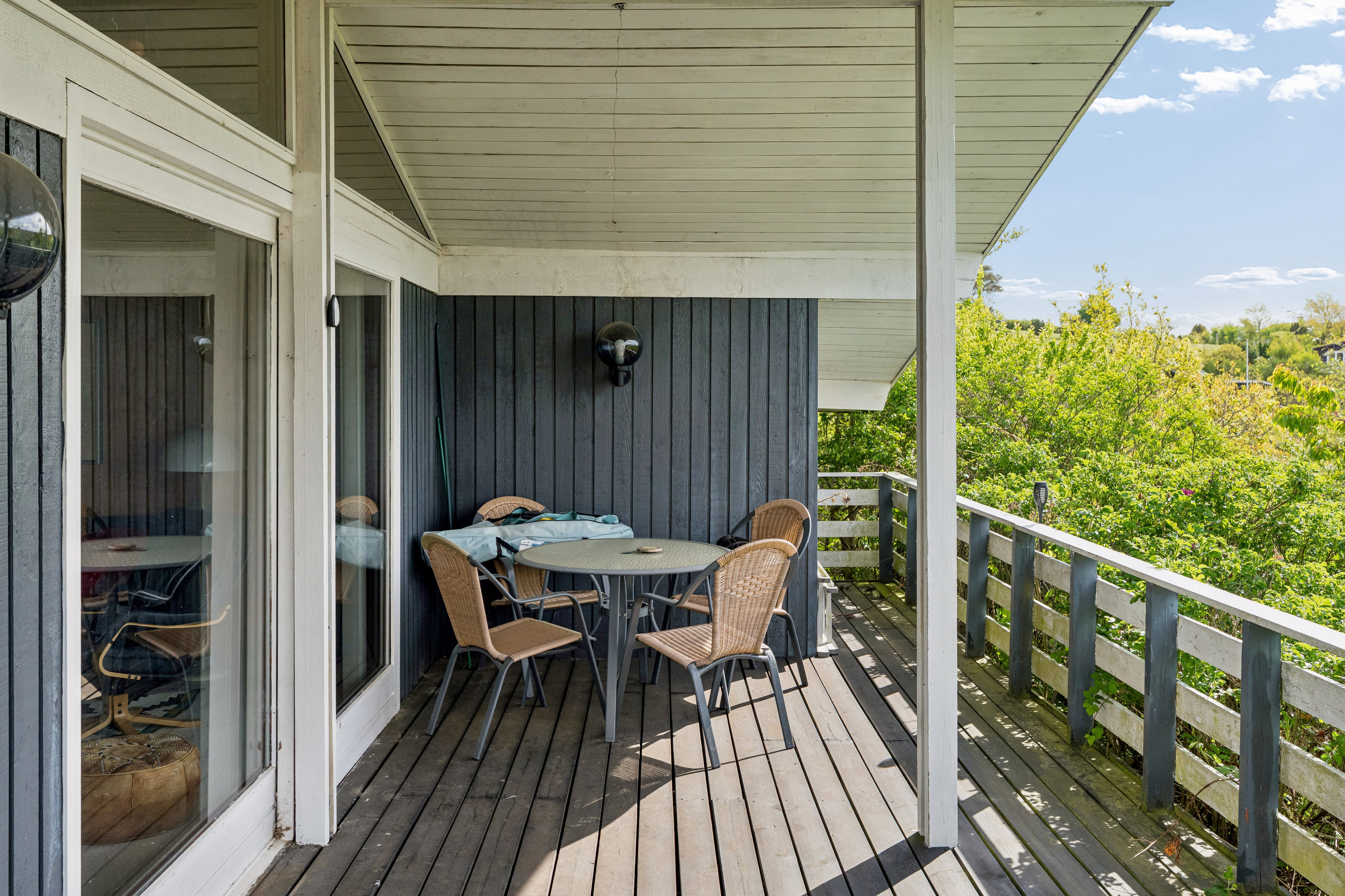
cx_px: 672
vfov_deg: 42.3
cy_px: 448
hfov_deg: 60.3
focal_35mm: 31
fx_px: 1158
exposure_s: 1/800
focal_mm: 31
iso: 640
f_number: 5.6
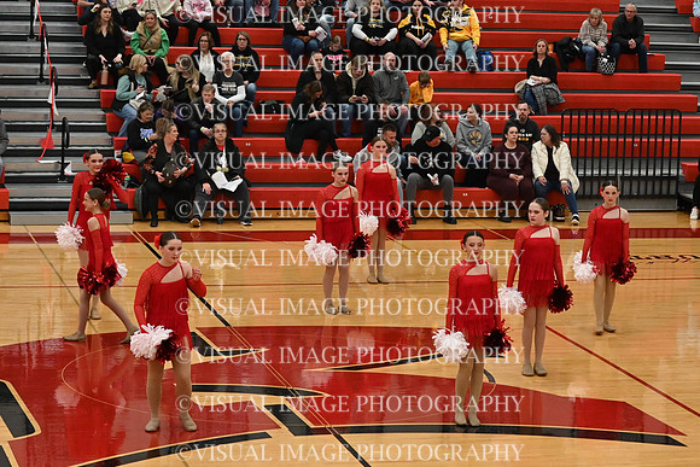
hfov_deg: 19.5
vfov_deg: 13.0
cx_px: 350
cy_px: 234
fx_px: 2042
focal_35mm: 105
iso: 6400
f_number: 4
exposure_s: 1/400
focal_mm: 70
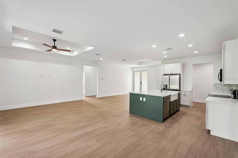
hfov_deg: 96.7
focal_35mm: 16
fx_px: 106
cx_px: 119
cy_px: 79
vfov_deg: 73.7
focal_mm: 16
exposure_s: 1/60
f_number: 8
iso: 400
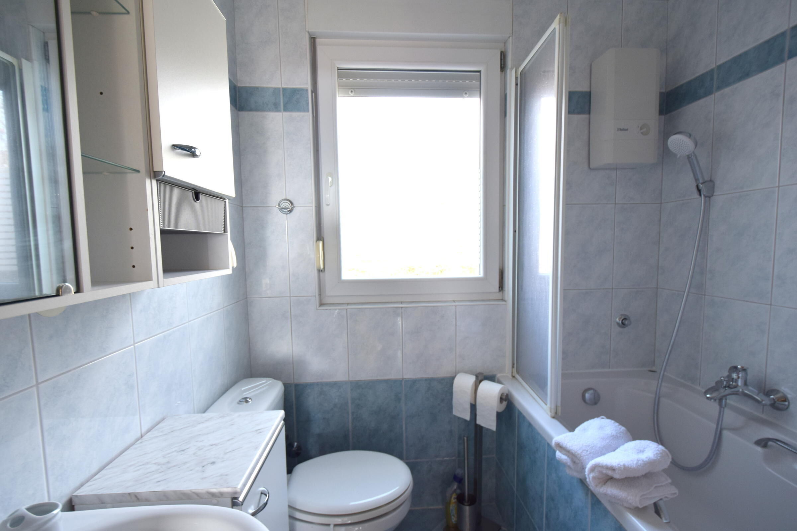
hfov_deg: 100.4
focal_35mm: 15
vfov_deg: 77.3
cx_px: 398
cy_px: 266
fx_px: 332
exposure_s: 1/80
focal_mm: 10
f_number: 4.5
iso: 400
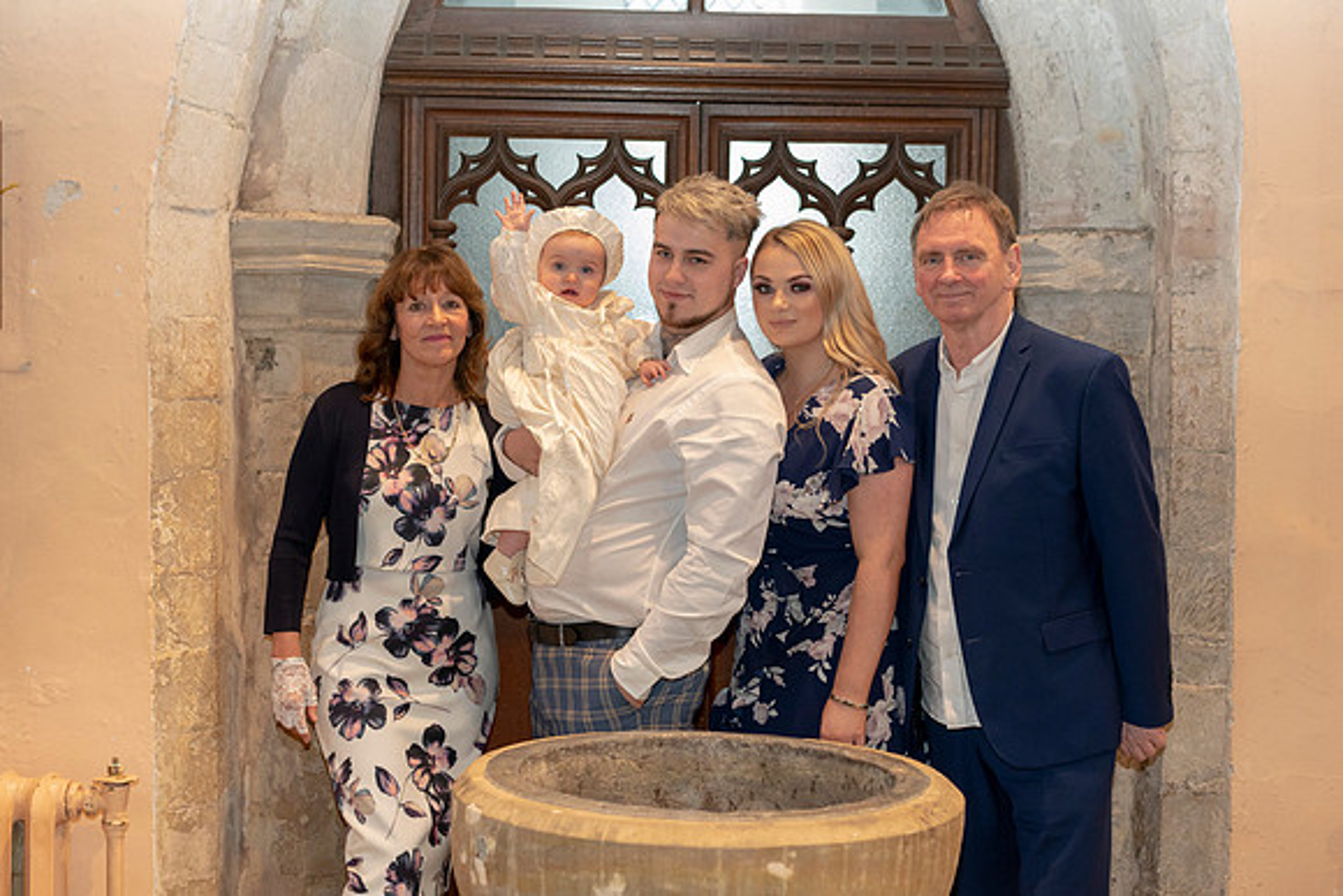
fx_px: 2052
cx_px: 672
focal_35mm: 55
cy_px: 448
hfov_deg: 36.2
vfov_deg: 24.6
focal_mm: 55
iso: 3200
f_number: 4
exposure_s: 1/160
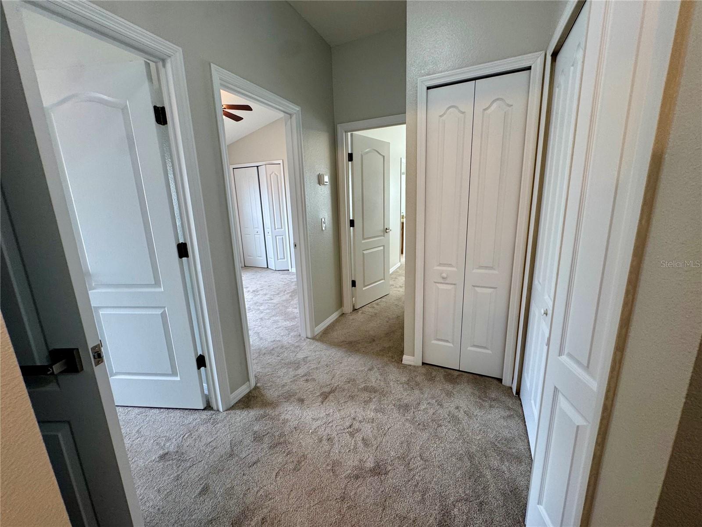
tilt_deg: -12.2
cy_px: 264
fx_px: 284
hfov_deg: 102.1
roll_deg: +1.8
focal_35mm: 14
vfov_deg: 85.7
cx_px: 351
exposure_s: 1/120
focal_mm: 2.22
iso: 160
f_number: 2.2
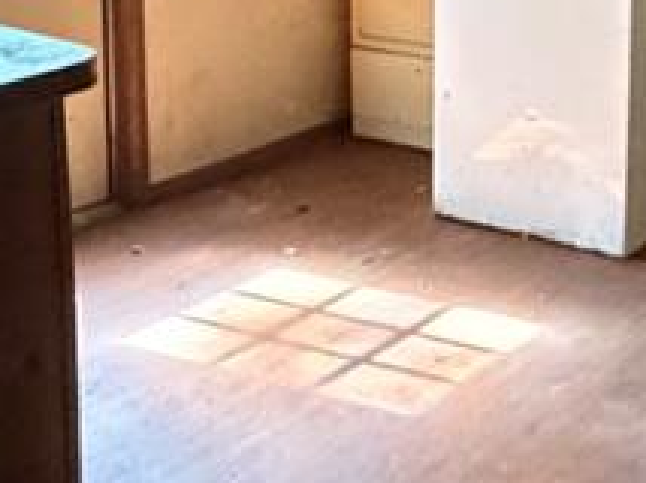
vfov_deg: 20.1
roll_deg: -2.2
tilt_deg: -7.9
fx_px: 1249
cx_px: 749
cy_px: -145
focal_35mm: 67
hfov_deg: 26.2
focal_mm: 2.22
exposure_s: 1/49
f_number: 2.2
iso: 1250
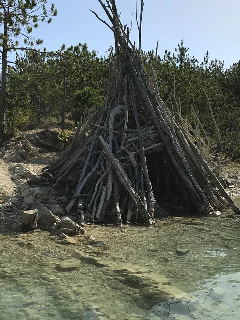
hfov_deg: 38.7
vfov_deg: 50.1
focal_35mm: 37
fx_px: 342
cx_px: 121
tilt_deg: +1.7
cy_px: 153
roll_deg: -1.2
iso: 20
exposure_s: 1/2907
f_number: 1.8
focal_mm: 3.99
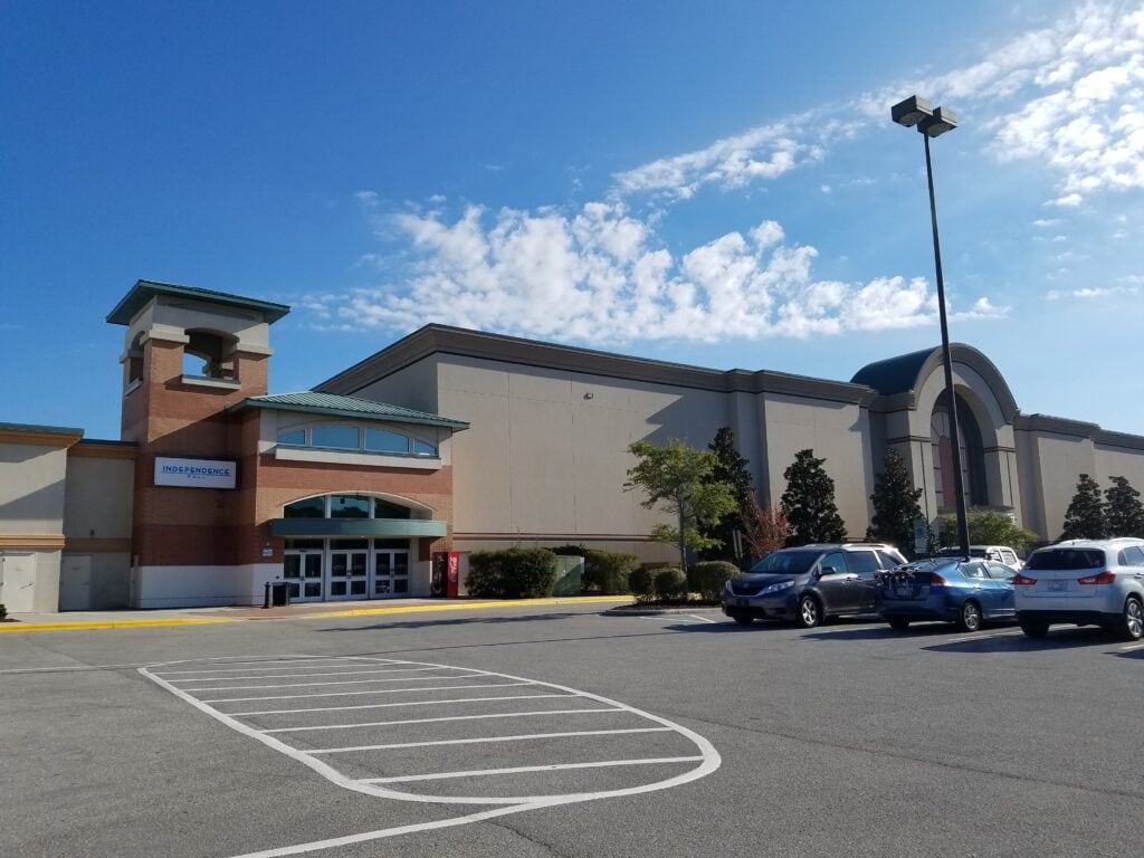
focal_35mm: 26
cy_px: 429
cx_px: 572
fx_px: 859
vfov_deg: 53.1
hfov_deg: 67.3
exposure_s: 1/3984
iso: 50
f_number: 1.7
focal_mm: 4.2
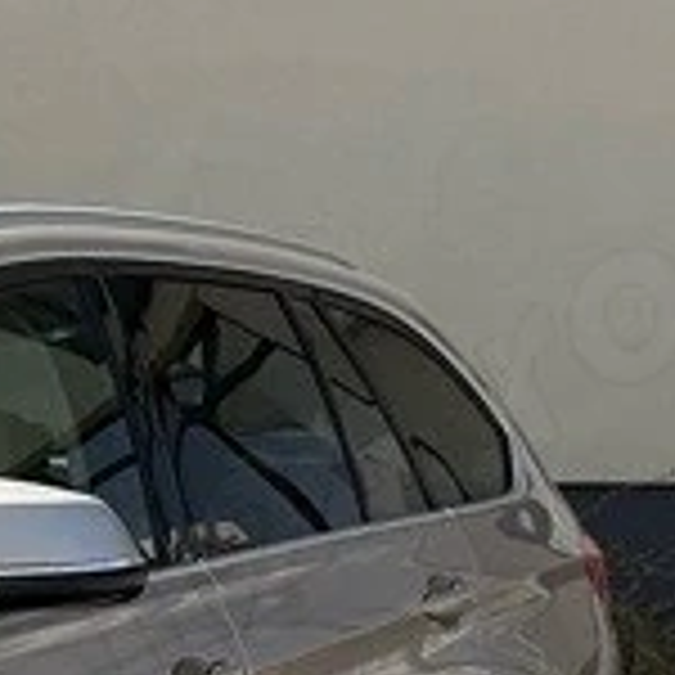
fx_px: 3111
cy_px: 639
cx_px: -657
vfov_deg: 12.3
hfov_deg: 11.3
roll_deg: +0.1
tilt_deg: -2.4
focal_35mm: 141
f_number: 1.78
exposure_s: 1/5714
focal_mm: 6.76
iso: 125
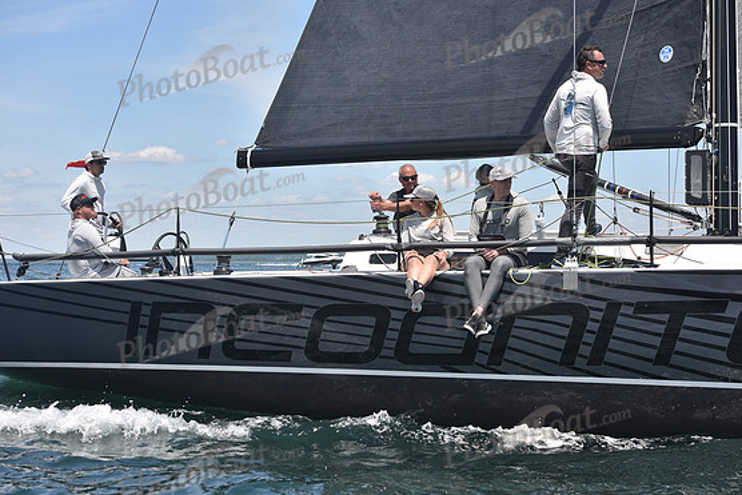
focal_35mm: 73
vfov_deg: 18.7
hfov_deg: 27.7
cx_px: 375
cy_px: 246
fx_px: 1505
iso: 320
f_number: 5.6
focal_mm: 70
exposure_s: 1/800
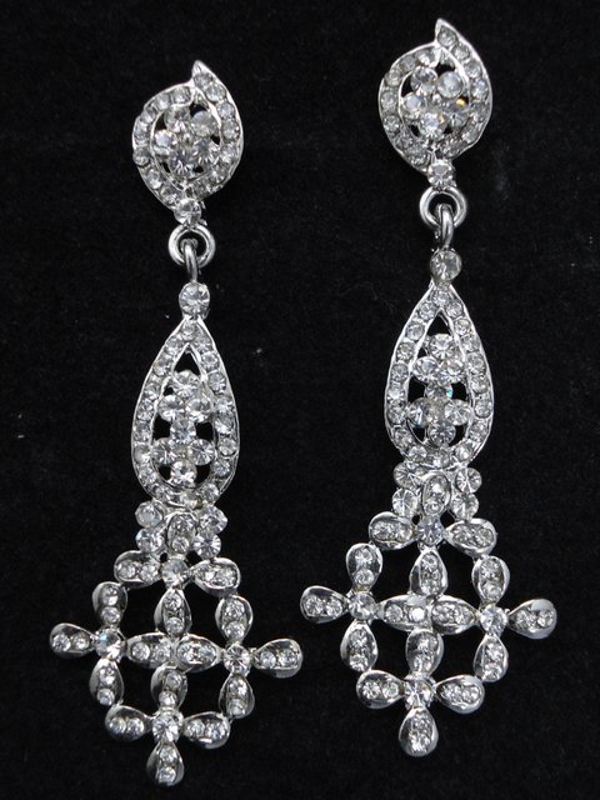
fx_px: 855
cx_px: 300
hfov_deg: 38.7
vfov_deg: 50.1
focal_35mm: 37
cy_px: 400
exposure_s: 1/30
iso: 100
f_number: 3.2
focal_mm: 6.7
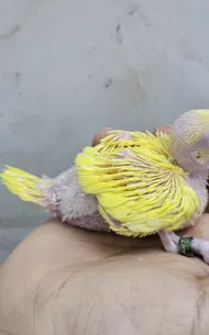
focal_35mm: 32
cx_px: 130
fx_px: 292
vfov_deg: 59.6
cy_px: 152
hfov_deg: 39.1
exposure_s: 1/100
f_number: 1.7
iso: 640
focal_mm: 6.3
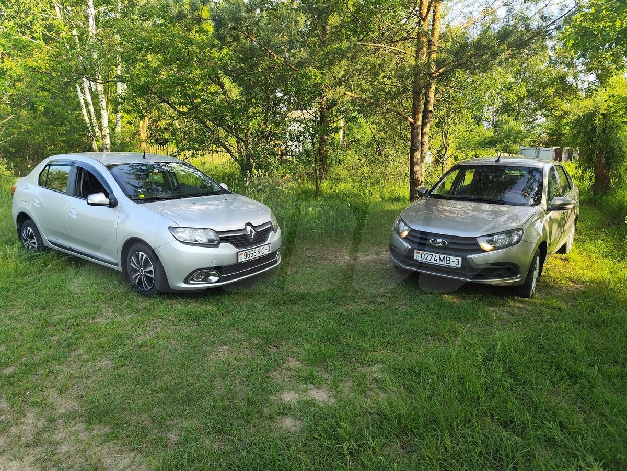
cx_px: 314
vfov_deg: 58.9
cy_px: 236
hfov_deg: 73.9
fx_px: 417
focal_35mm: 23
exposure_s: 1/164
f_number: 1.65
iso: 50
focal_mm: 6.19
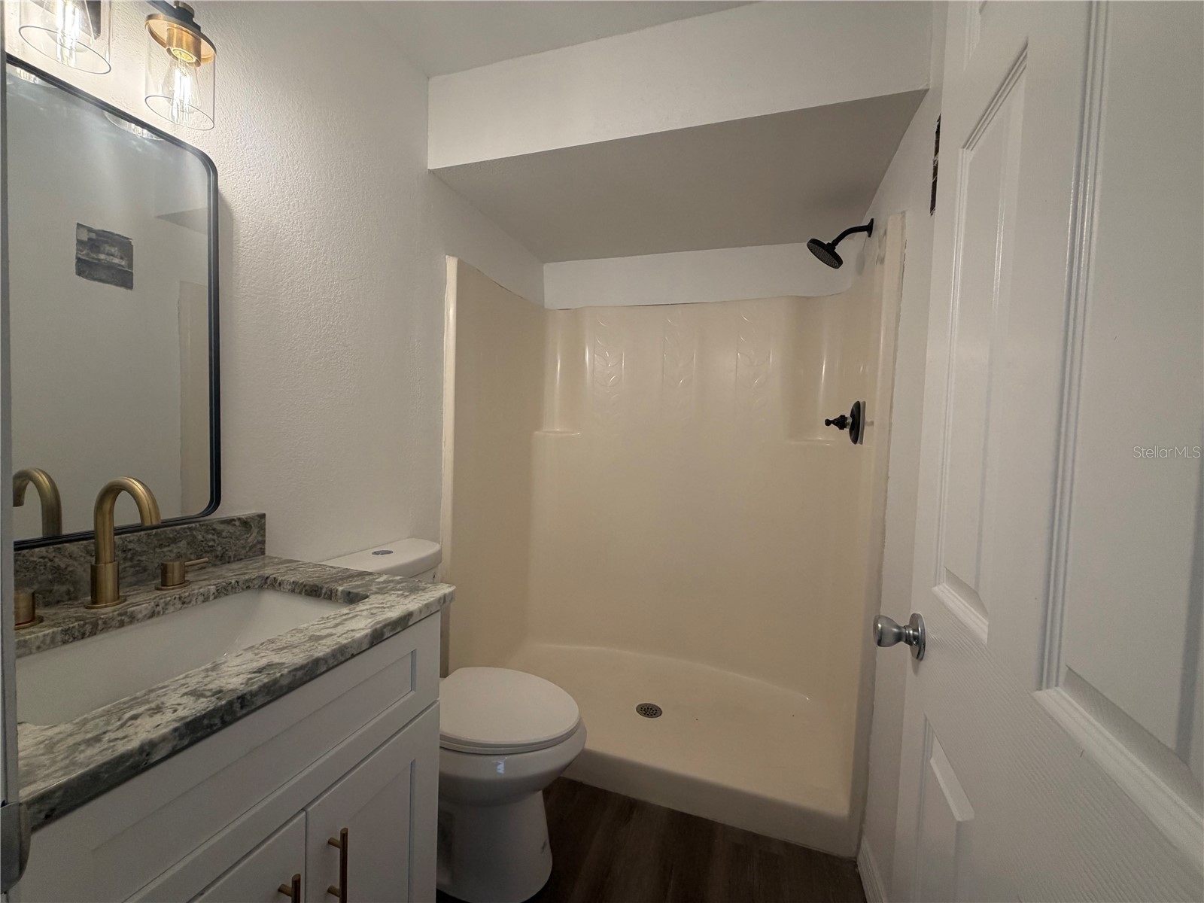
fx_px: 487
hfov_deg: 102.1
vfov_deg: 85.7
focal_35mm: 14
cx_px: 602
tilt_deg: -1.9
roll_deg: -1.2
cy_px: 452
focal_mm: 2.22
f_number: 2.2
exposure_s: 1/120
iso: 125
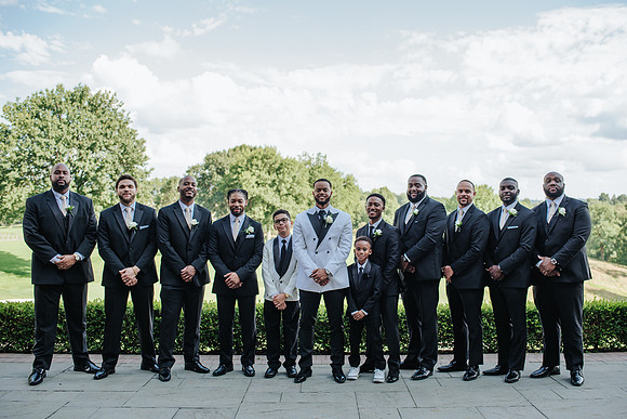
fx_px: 650
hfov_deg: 51.4
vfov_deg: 35.7
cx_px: 333
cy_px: 222
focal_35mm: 37
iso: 100
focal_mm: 35
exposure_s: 1/320
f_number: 2.8
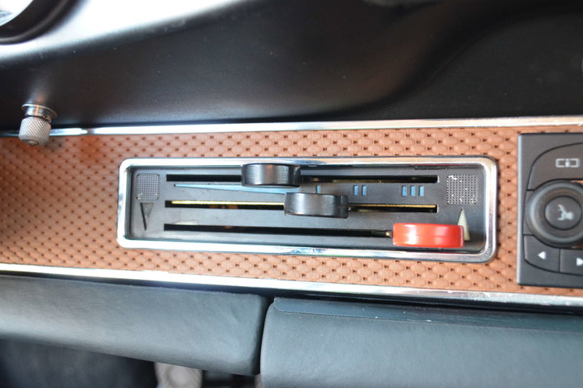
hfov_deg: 48.5
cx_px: 295
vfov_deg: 33.4
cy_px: 190
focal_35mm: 40
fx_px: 648
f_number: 4.2
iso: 1800
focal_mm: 26
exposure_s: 1/30
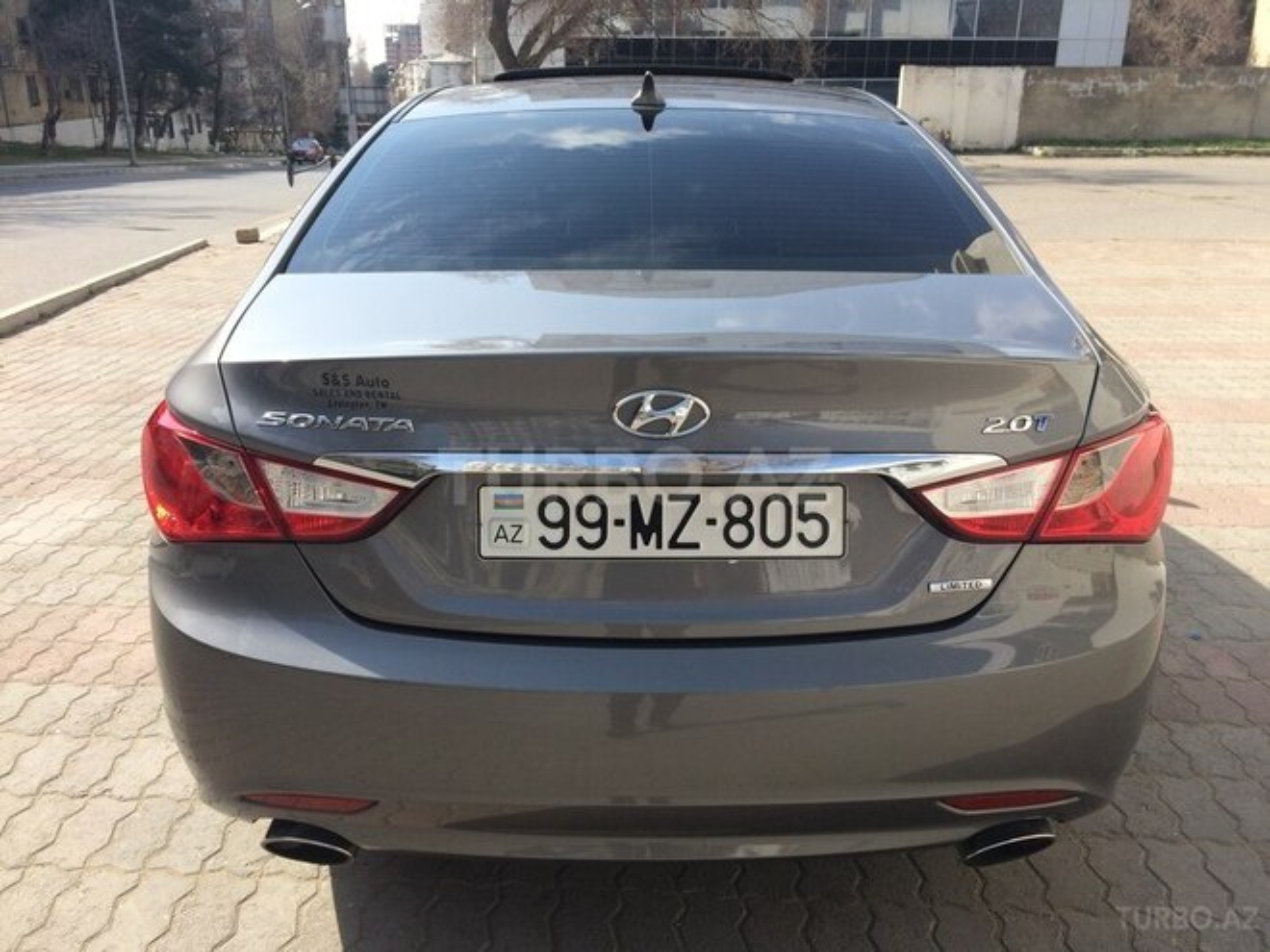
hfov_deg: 61.7
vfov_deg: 48.2
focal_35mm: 29
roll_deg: -2.0
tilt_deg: -21.9
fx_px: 1064
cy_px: 476
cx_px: 635
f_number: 2.2
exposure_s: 1/1208
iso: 32
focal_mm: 4.15
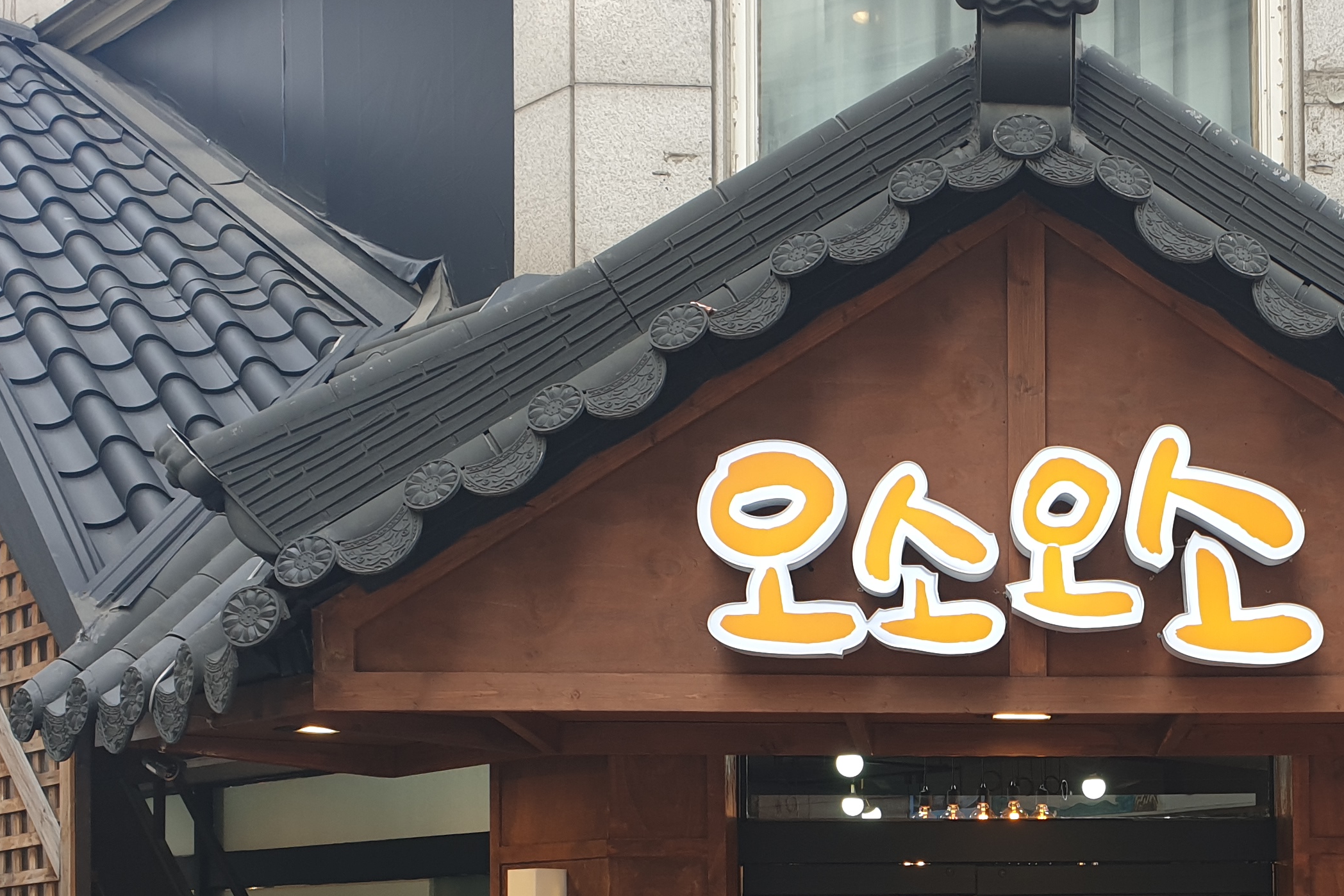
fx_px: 1941
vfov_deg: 24.9
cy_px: 867
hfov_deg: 36.6
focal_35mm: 52
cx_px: 1110
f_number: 2.4
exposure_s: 1/222
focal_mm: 4.3
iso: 50
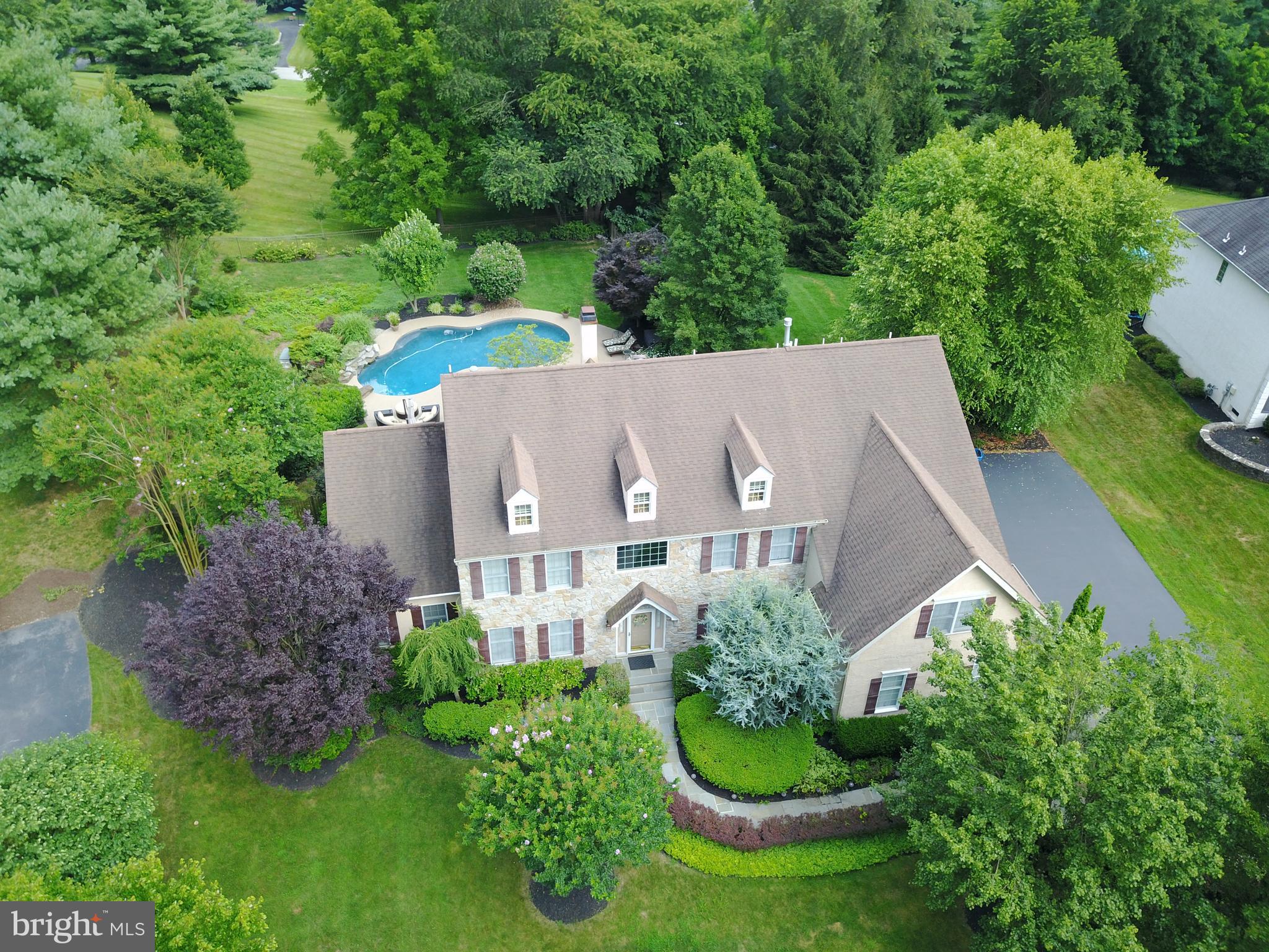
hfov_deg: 67.3
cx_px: 634
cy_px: 476
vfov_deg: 53.1
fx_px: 953
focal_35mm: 26
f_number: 2.2
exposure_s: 1/106
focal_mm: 4.73
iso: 100
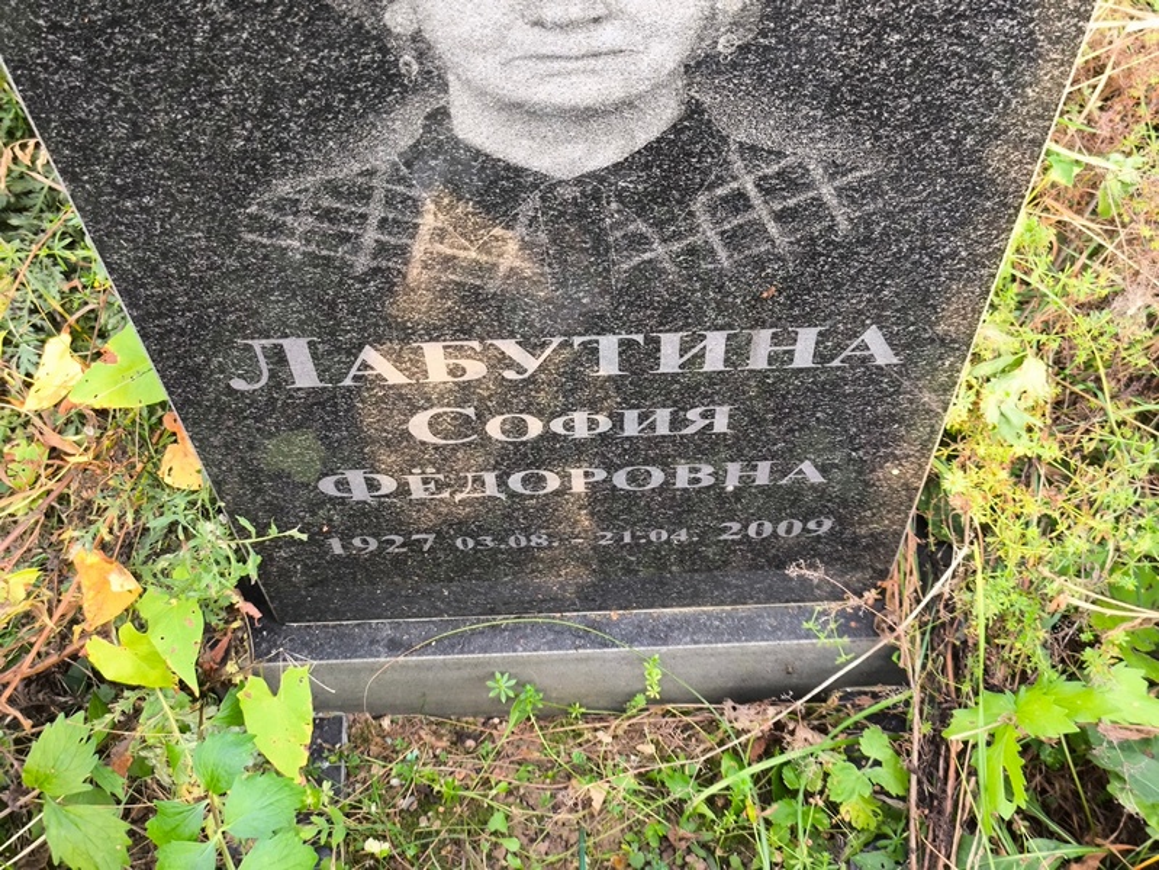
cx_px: 580
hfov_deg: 38.2
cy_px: 435
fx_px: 1675
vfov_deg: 29.1
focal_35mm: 50
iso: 125
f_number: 1.7
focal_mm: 4.71
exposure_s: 1/50
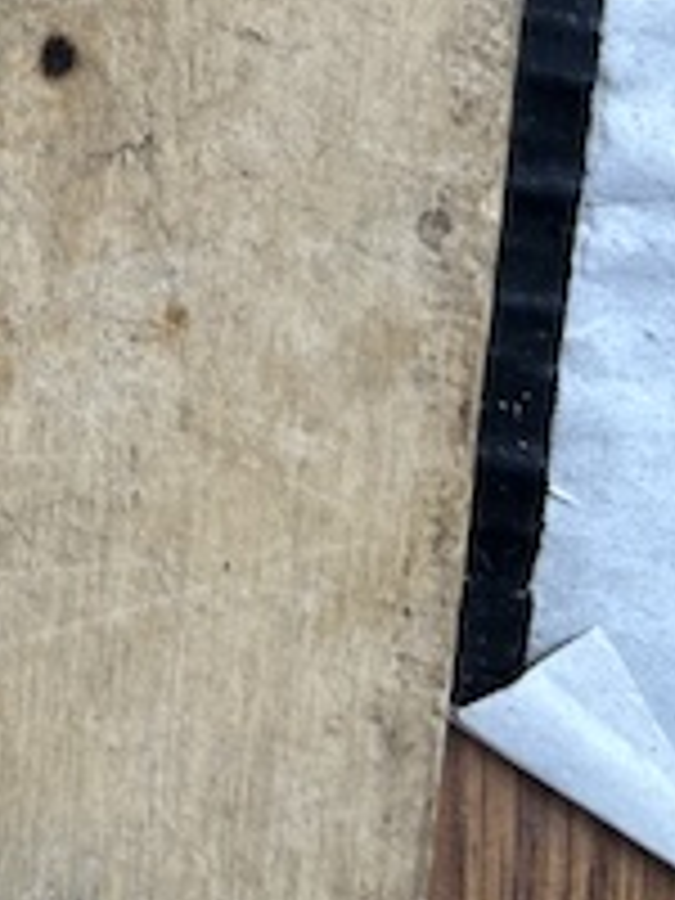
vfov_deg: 17.1
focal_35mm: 104
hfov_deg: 13.1
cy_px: -436
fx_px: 2704
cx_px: -454
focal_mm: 5.96
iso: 50
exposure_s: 1/121
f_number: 1.6
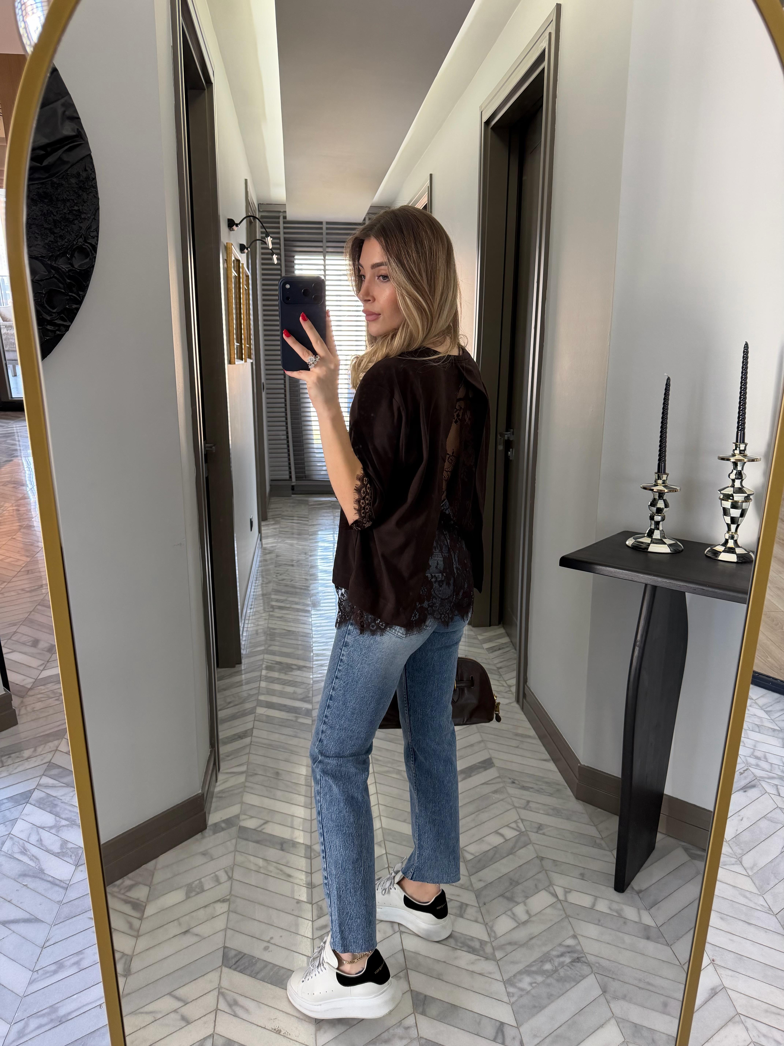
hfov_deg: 56.8
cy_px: 523
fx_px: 725
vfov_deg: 71.6
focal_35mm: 24
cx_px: 392
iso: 200
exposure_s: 1/79
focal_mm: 6.76
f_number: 1.78
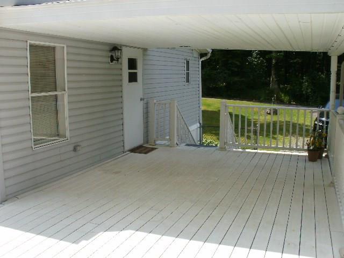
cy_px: 129
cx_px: 172
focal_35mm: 36
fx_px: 358
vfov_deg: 39.7
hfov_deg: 51.4
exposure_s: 1/400
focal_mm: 6.3
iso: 100
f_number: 5.6
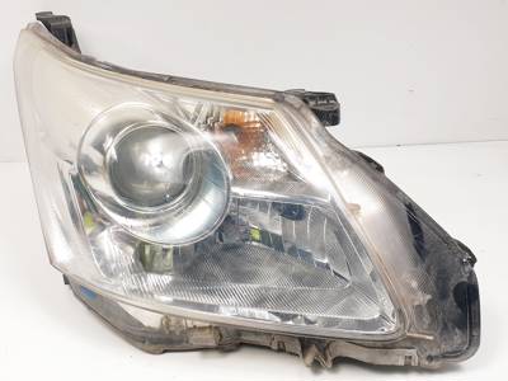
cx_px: 254
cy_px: 190
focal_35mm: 26
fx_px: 382
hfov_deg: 67.3
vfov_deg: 53.1
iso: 50
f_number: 2.4
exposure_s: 1/215
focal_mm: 4.3
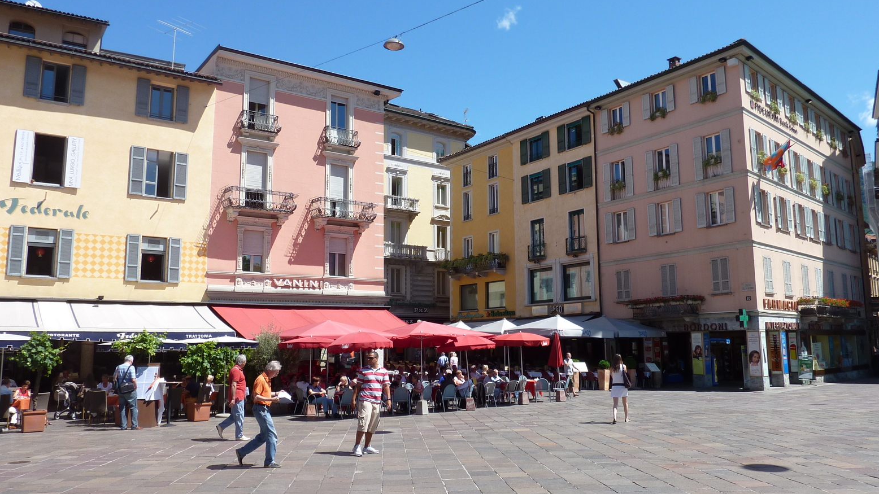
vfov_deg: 41.5
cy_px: 251
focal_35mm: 28
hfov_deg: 67.9
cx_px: 449
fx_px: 653
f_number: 4.5
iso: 80
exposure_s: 1/400
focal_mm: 4.1
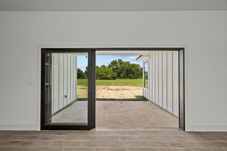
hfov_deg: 96.7
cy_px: 76
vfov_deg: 73.7
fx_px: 101
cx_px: 114
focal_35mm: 16
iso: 200
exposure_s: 1/15
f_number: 8
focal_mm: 16
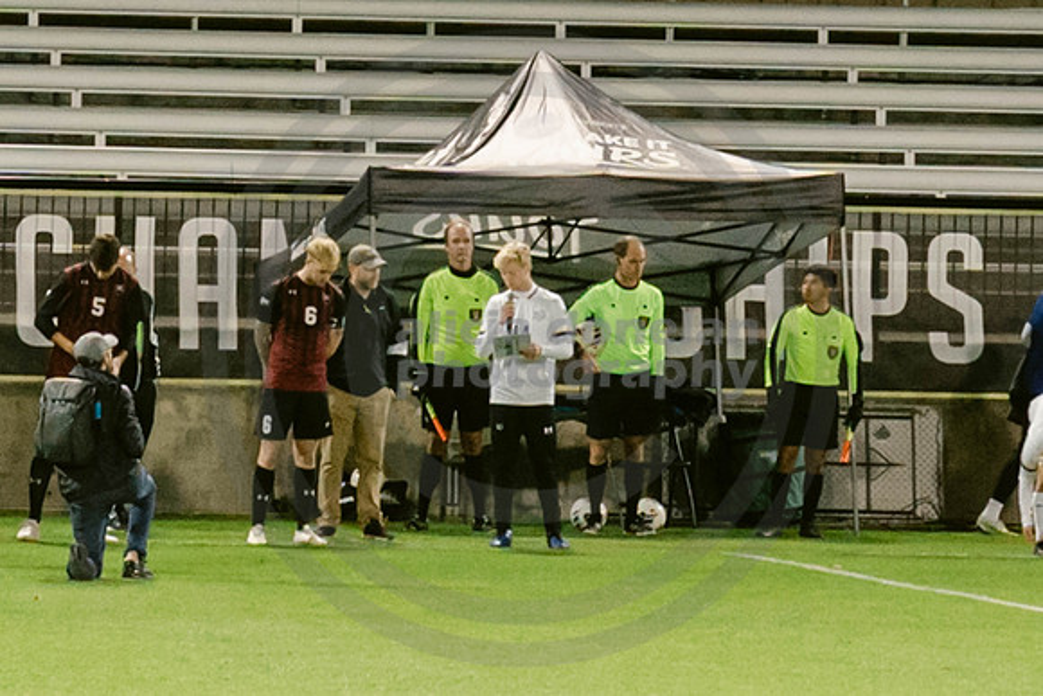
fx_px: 13927
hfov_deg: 4.3
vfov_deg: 2.9
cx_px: 146
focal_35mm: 481
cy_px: 387
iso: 2000
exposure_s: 1/160
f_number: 4
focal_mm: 70
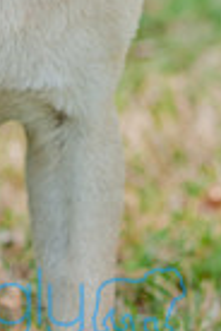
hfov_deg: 3.5
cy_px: -122
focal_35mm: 390
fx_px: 3591
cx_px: -131
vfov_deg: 5.3
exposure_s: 1/250
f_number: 5
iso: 200
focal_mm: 80
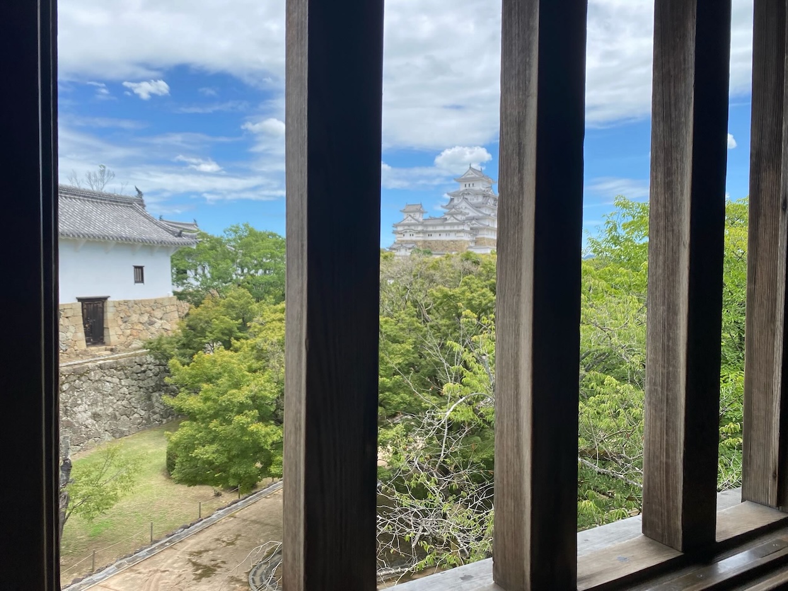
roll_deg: -0.9
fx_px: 592
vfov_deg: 53.1
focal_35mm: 26
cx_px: 394
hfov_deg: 67.3
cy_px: 296
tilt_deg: -2.8
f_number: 1.8
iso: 32
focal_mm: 4.25
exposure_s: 1/1838
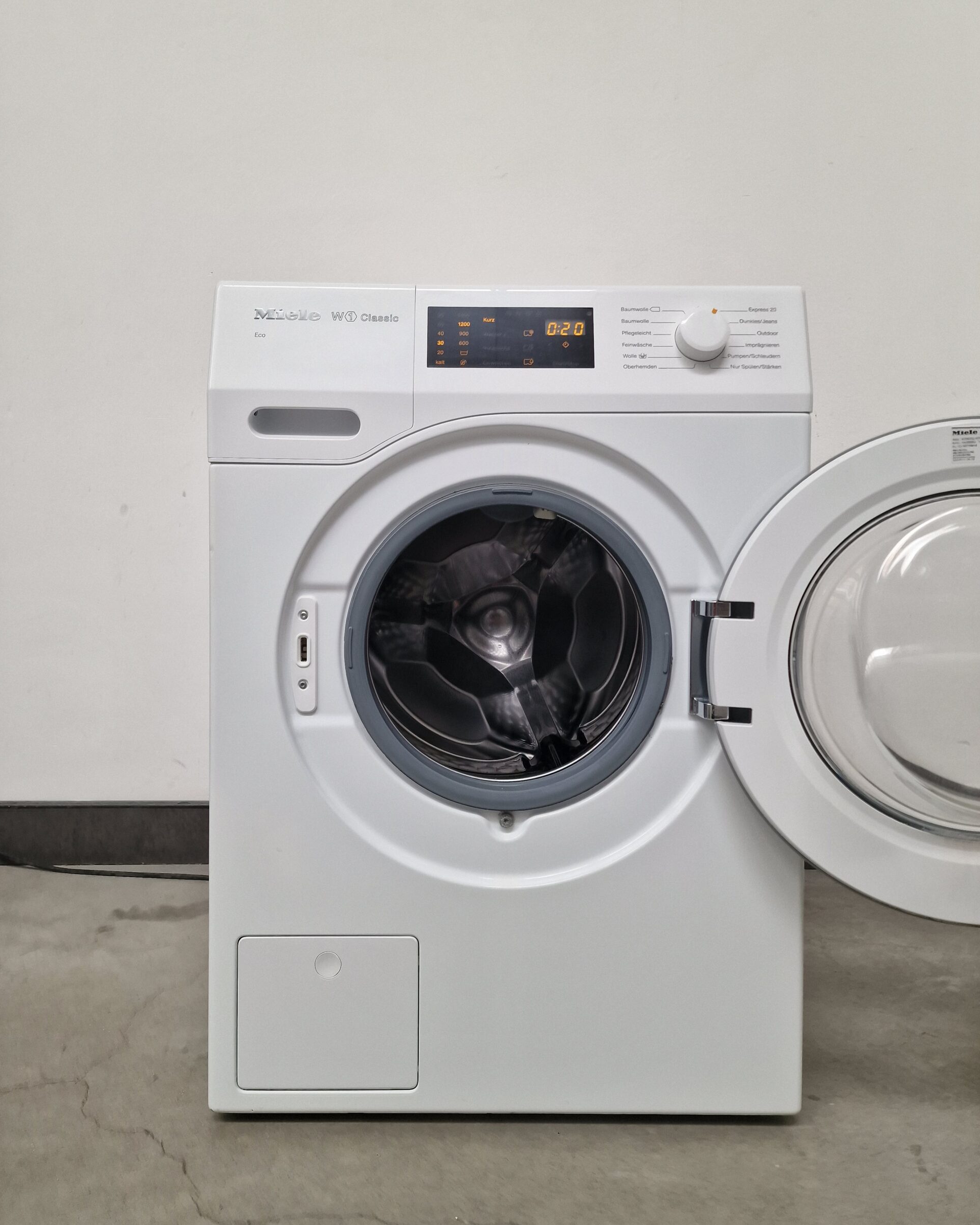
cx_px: 489
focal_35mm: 24
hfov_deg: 58.8
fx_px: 870
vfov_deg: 70.3
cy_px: 589
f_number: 1.8
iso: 80
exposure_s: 1/180
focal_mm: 6.4
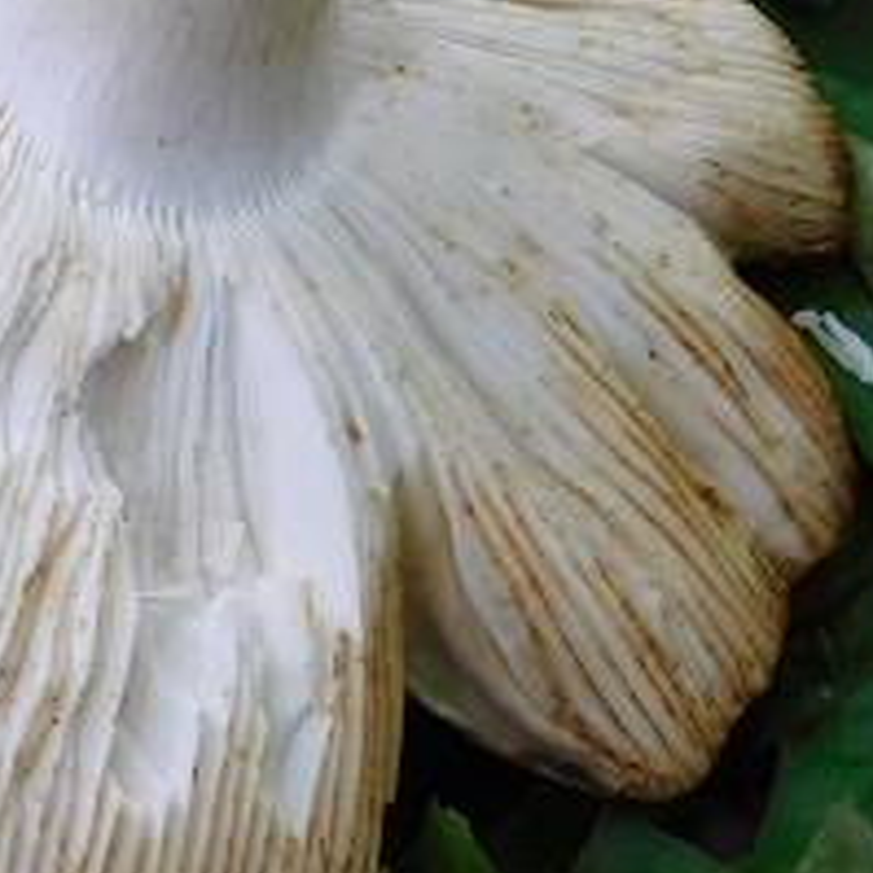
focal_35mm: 160
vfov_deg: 10.9
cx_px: -333
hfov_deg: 10.6
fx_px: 4565
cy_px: 399
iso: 125
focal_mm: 8
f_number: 3.7
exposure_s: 1/50
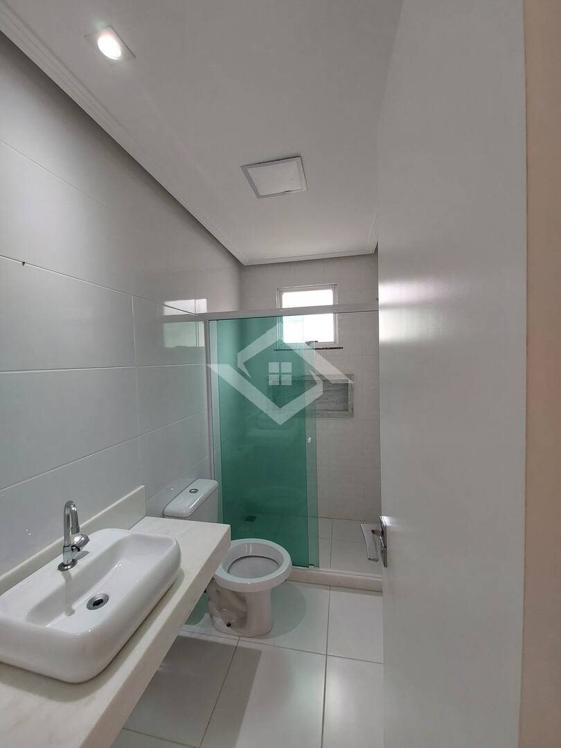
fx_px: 281
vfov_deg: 106.2
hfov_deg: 89.9
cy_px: 374
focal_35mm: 13
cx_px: 280
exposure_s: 1/60
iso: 100
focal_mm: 1.42
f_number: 2.2
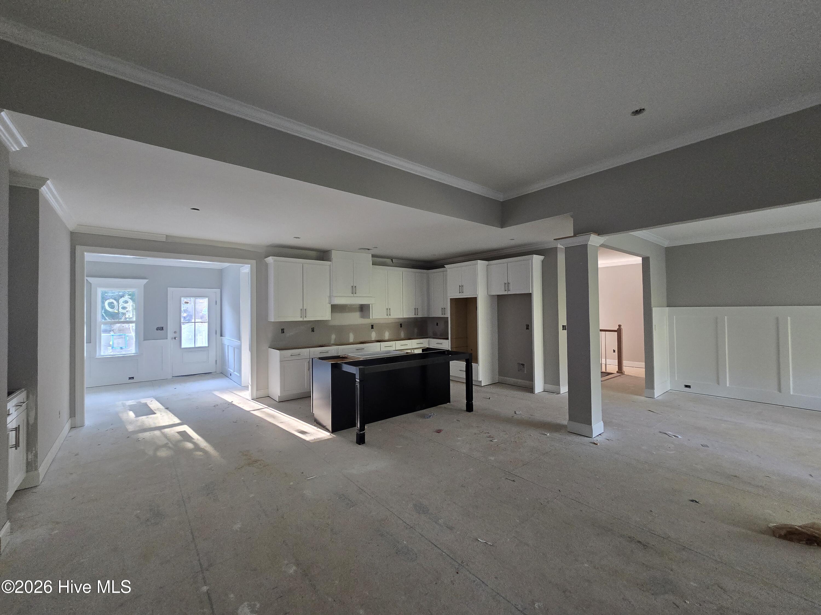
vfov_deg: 89.9
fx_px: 308
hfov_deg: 106.2
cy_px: 308
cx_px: 410
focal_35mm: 13
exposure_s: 1/60
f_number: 2.2
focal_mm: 2.2
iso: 320
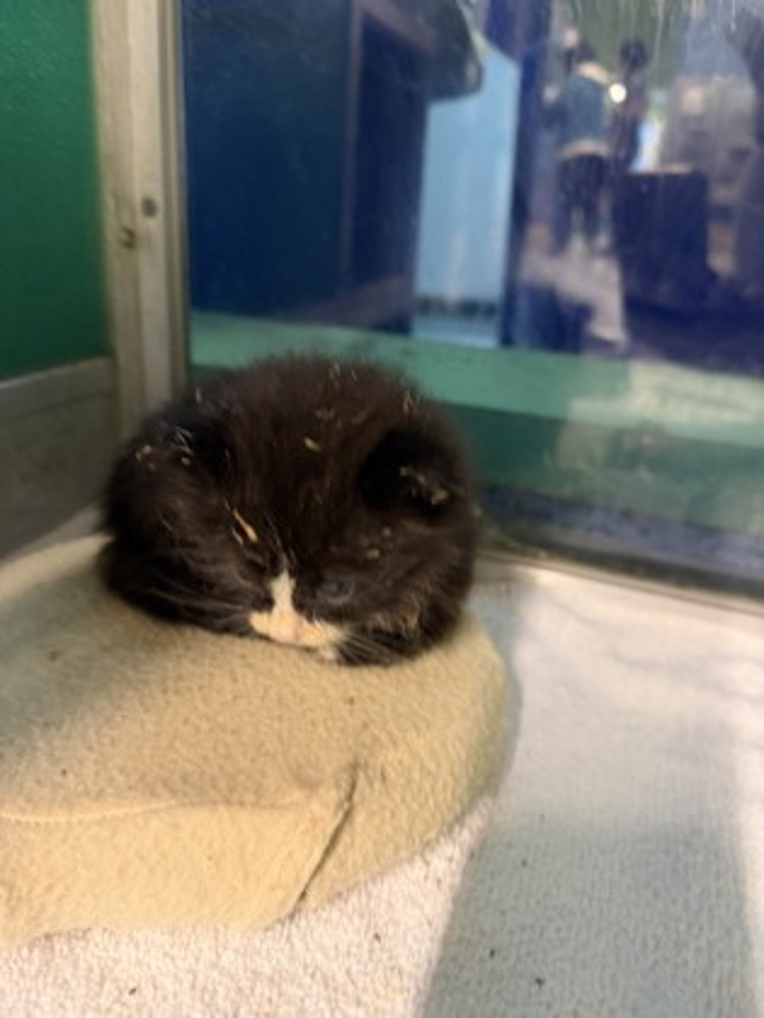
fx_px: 706
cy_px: 509
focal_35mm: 24
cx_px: 382
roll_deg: -4.0
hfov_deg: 56.8
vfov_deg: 71.6
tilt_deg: -22.6
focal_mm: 6.76
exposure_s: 1/40
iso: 800
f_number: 1.78
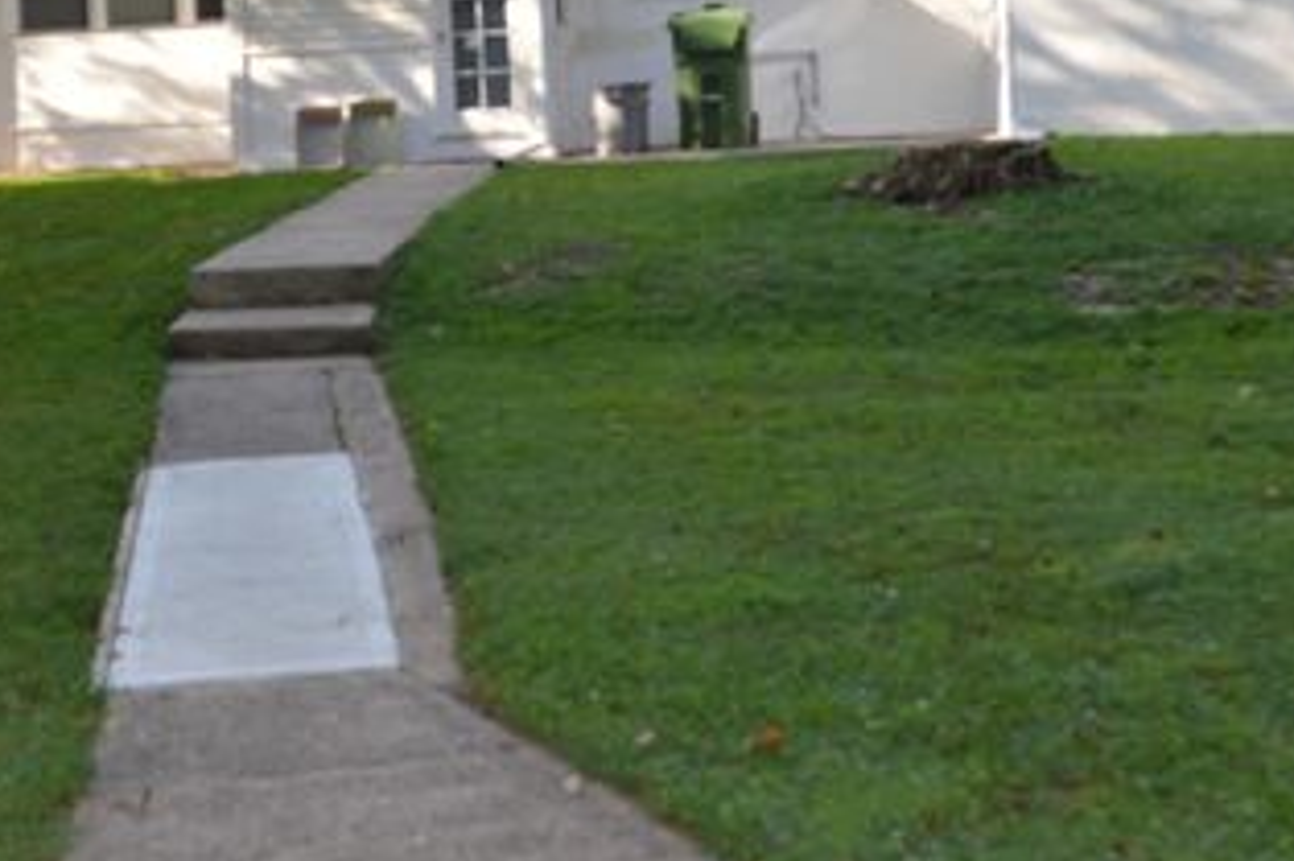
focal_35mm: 55
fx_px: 1976
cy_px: 196
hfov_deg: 36.3
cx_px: 635
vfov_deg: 24.3
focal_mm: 18
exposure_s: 1/200
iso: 100
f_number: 4
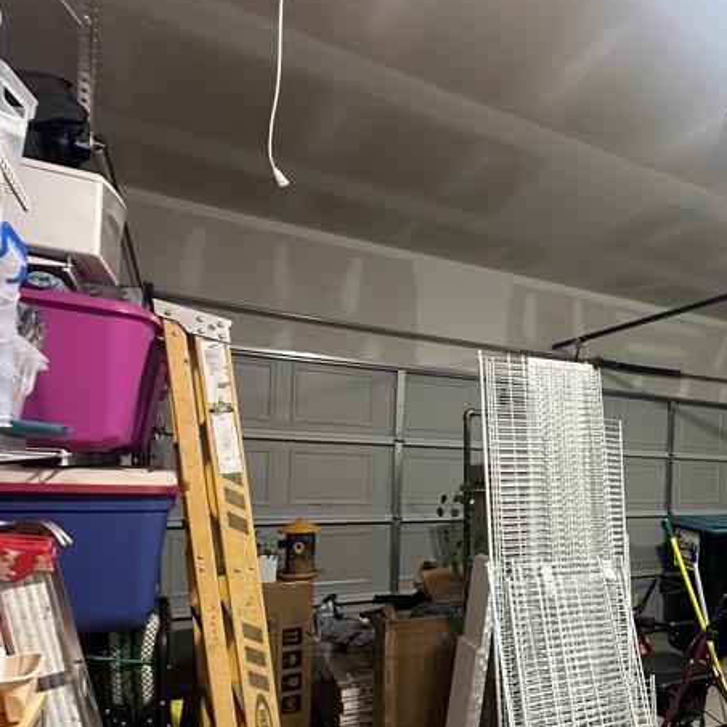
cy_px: 478
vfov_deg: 56.2
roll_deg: -1.7
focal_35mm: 28
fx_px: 665
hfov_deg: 47.3
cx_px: 732
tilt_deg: -0.4
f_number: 2.2
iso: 200
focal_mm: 2.22
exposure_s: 1/60
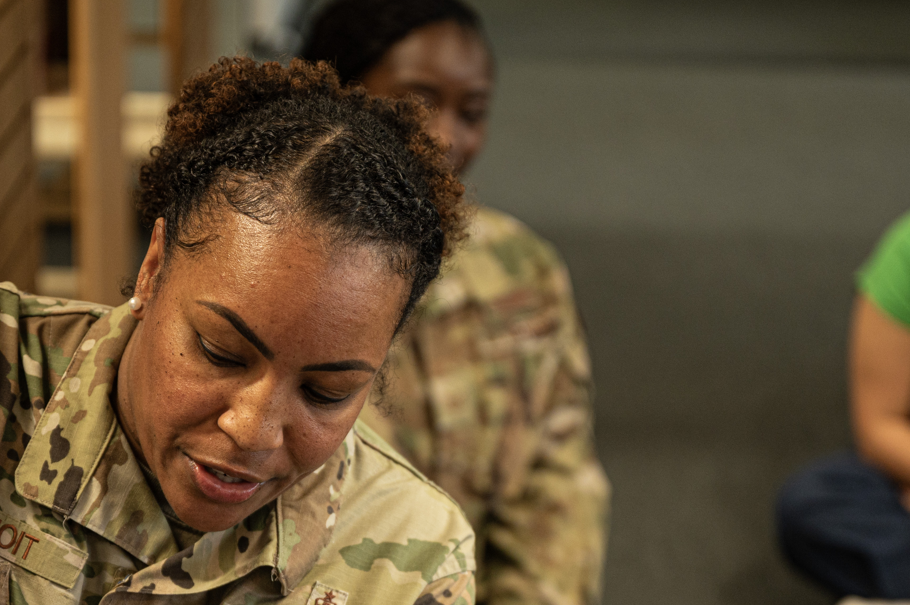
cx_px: 393
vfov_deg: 11.1
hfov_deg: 16.7
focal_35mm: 123
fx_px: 3107
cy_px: 513
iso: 500
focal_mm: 70
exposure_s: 1/125
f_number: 2.8
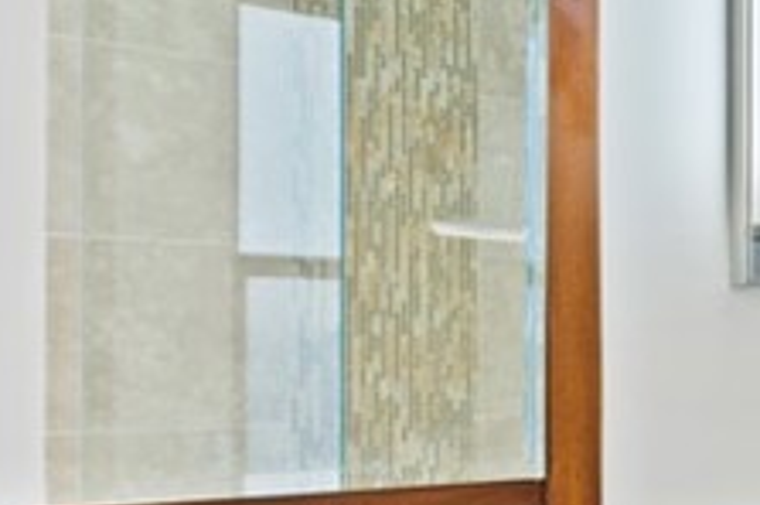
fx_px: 1455
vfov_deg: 19.5
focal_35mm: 69
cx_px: 1530
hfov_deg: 18.5
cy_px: 384
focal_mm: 10
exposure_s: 3.2
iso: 200
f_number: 8
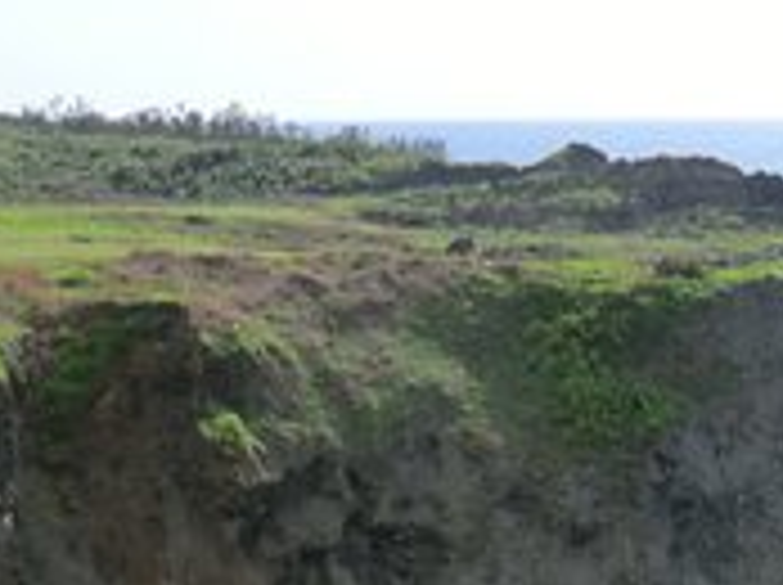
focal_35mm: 118
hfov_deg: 16.3
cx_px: 810
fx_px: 2665
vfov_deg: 12.3
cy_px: 666
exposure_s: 1/640
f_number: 3.8
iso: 64
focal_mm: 7.1
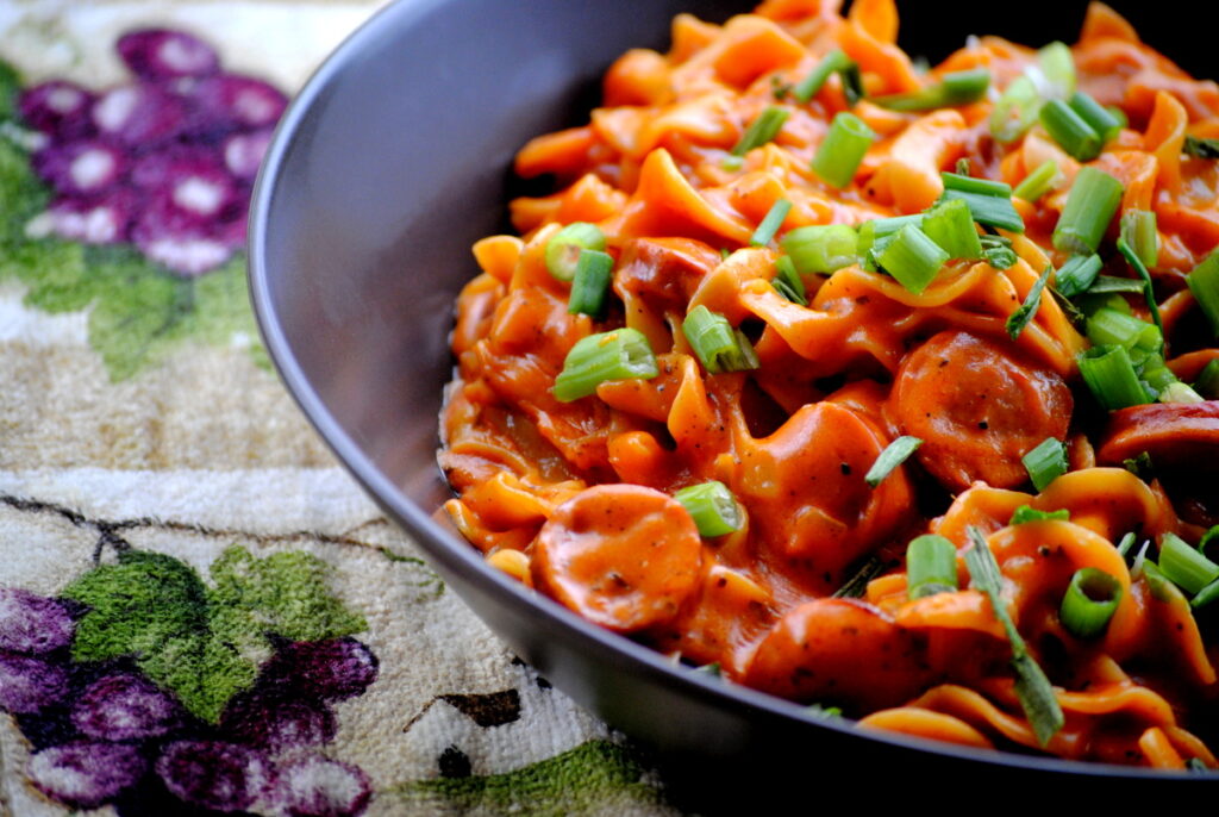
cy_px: 408
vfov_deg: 7.7
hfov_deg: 11.4
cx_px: 610
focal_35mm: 180
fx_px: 6104
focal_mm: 120
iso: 560
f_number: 4.8
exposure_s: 1/125
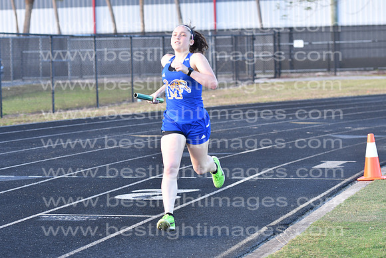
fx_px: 1448
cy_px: 129
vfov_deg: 10.2
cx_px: 193
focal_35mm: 135
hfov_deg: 15.2
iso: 500
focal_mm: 90
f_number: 4
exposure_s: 1/640
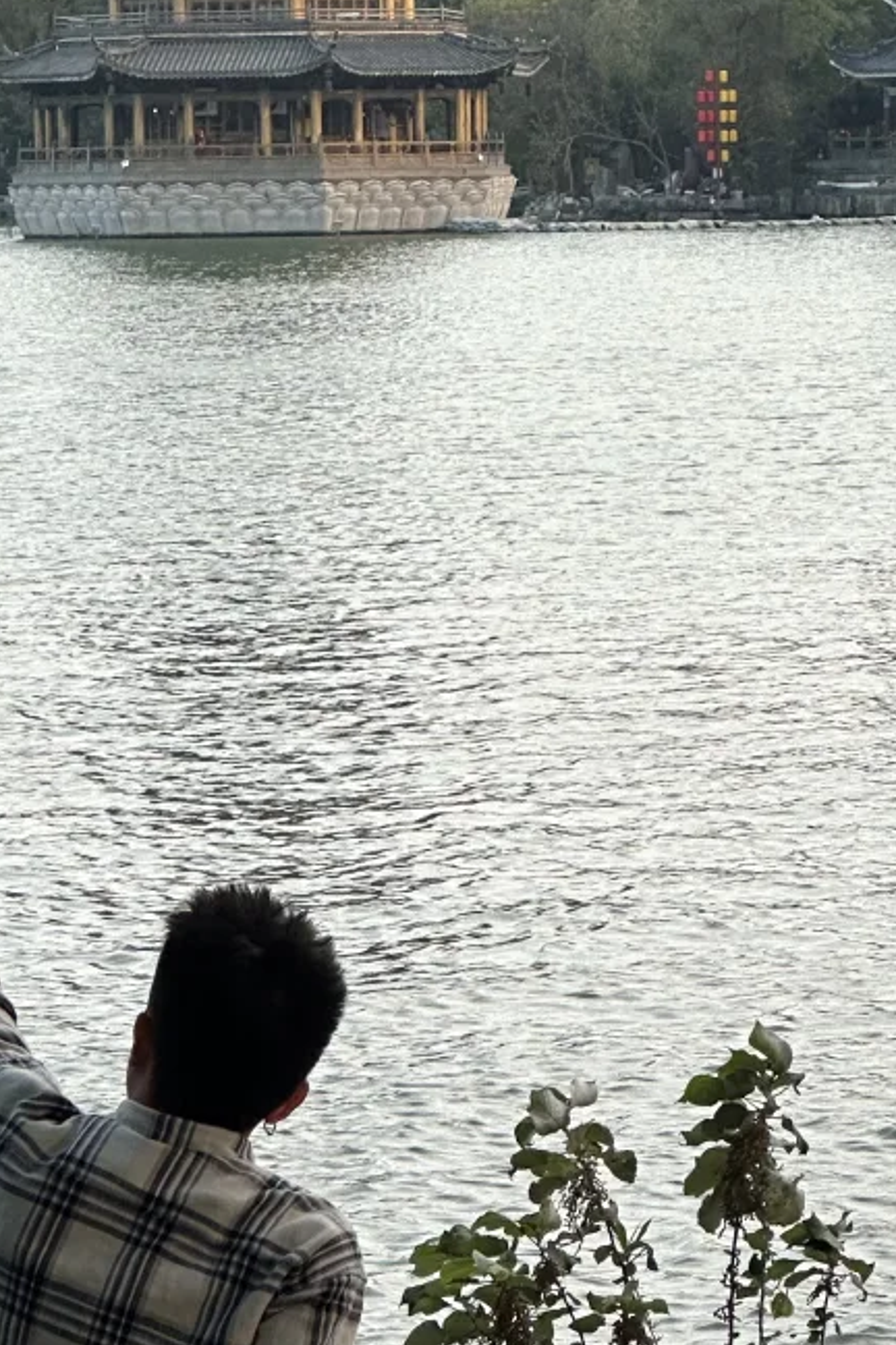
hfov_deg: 7.7
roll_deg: +0.5
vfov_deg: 11.5
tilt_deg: -2.5
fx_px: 6645
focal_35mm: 178
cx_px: 236
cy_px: 475
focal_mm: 9
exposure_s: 1/99
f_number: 2.8
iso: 64
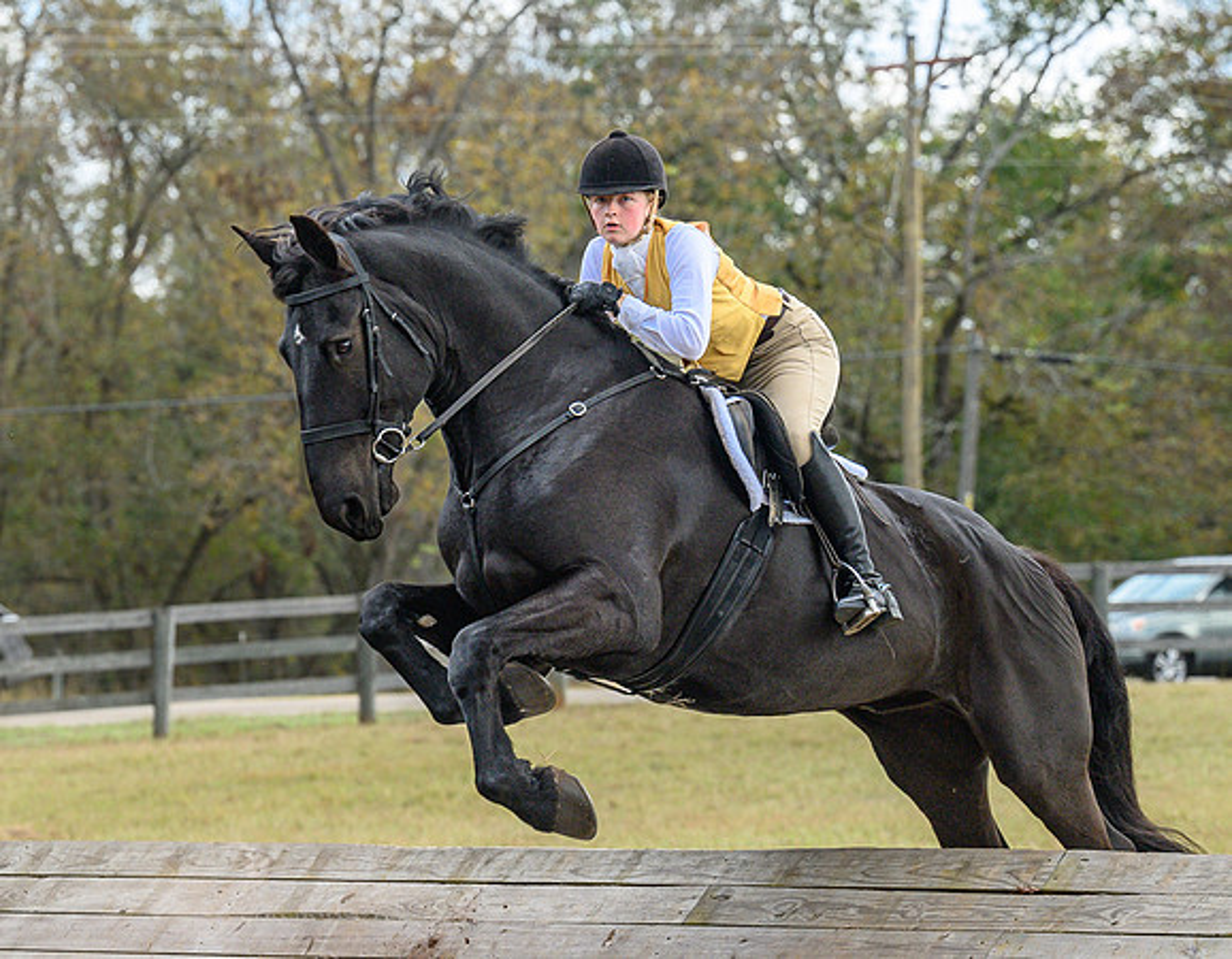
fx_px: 6526
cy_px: 524
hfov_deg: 10.8
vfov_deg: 8.4
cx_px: 307
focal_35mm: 181
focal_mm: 90
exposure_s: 1/1000
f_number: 3.5
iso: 640
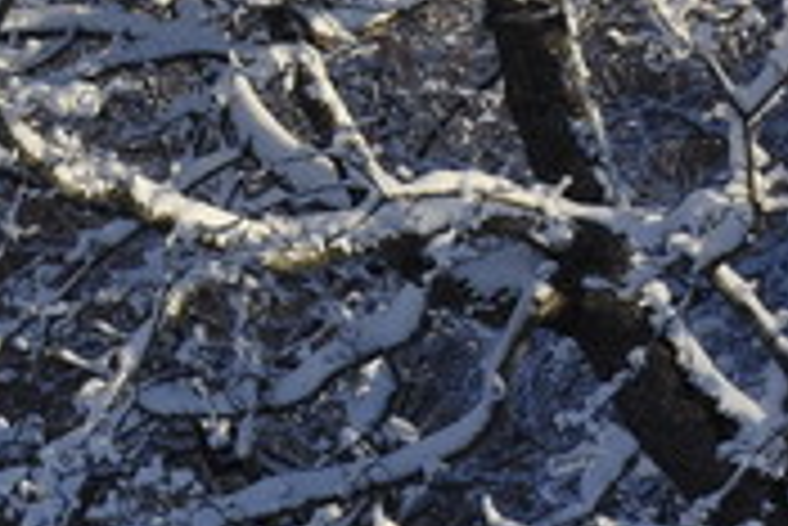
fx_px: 9354
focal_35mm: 427
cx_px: -1328
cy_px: -207
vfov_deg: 3.2
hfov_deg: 4.7
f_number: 10
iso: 220
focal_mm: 52
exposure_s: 1/250
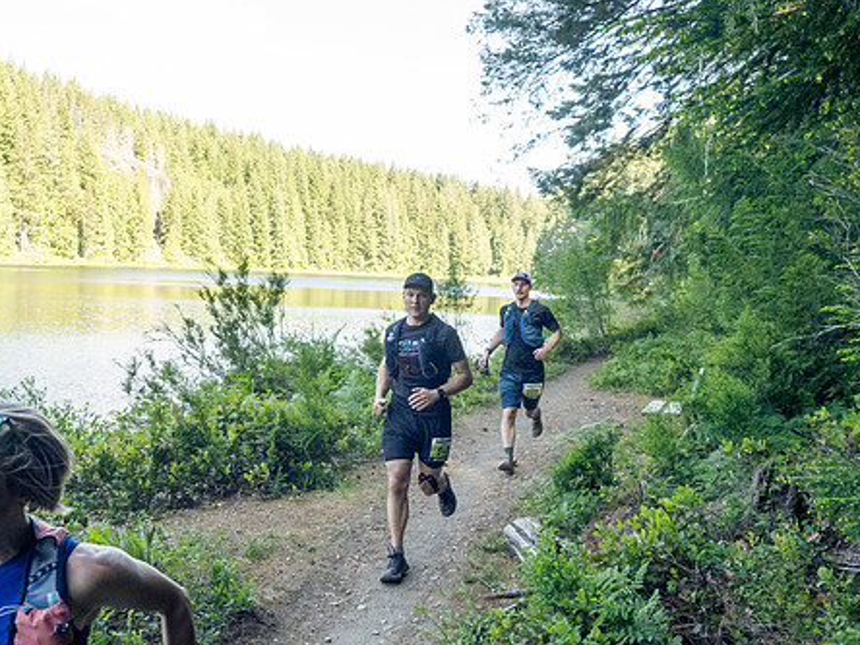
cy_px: 415
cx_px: 378
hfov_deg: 53.8
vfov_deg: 41.4
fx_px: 845
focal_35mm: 34
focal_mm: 13
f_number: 2.8
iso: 1000
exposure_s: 1/1000
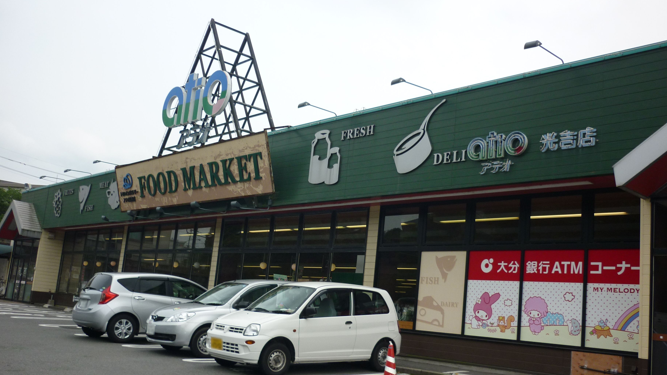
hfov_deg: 55.3
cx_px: 333
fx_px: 637
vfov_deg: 32.8
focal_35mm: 36
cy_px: 196
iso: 100
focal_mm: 5.5
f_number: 8
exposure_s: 1/160
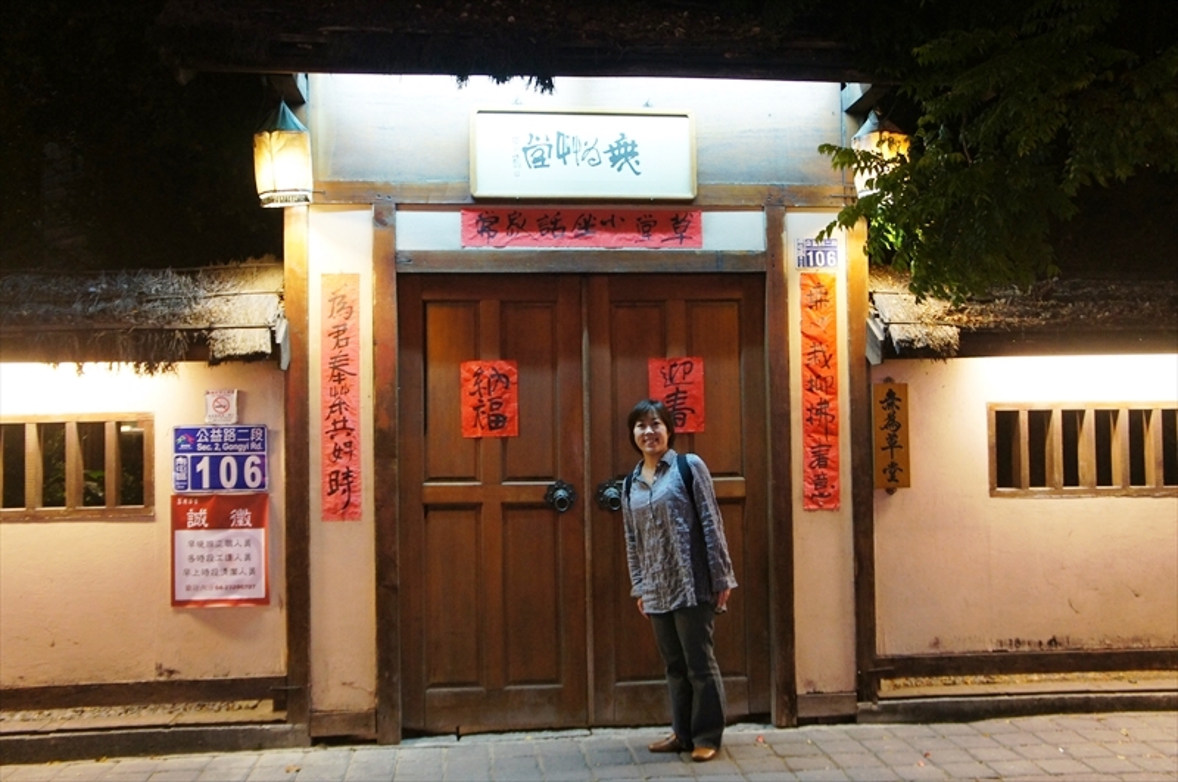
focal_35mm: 33
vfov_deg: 39.9
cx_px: 589
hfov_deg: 57.3
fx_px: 1078
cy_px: 391
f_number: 4
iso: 1600
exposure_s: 1/20
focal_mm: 22
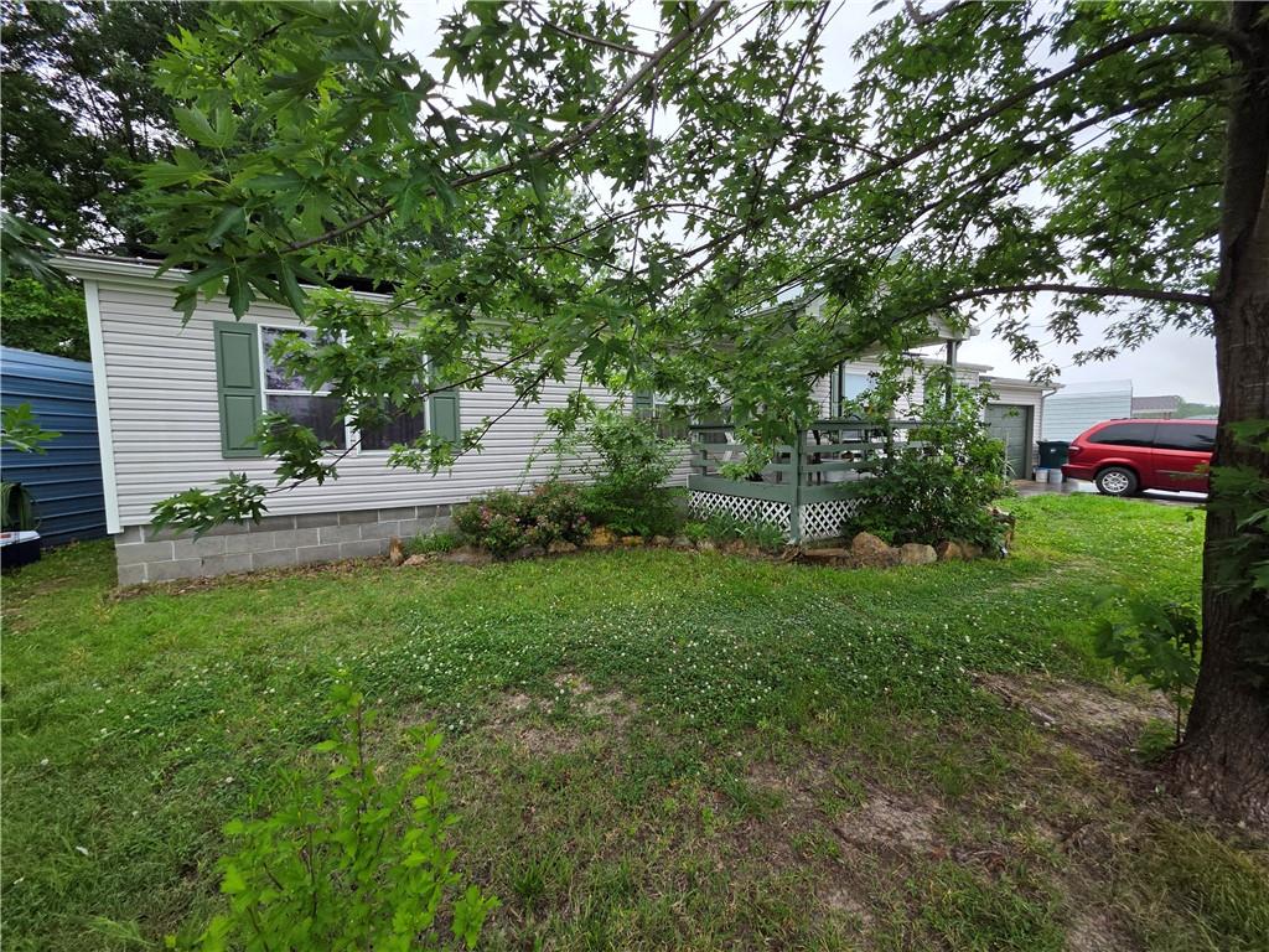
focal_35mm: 13
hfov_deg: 106.2
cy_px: 476
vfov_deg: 89.9
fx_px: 477
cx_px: 634
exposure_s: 1/120
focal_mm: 2.2
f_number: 1.9
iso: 50
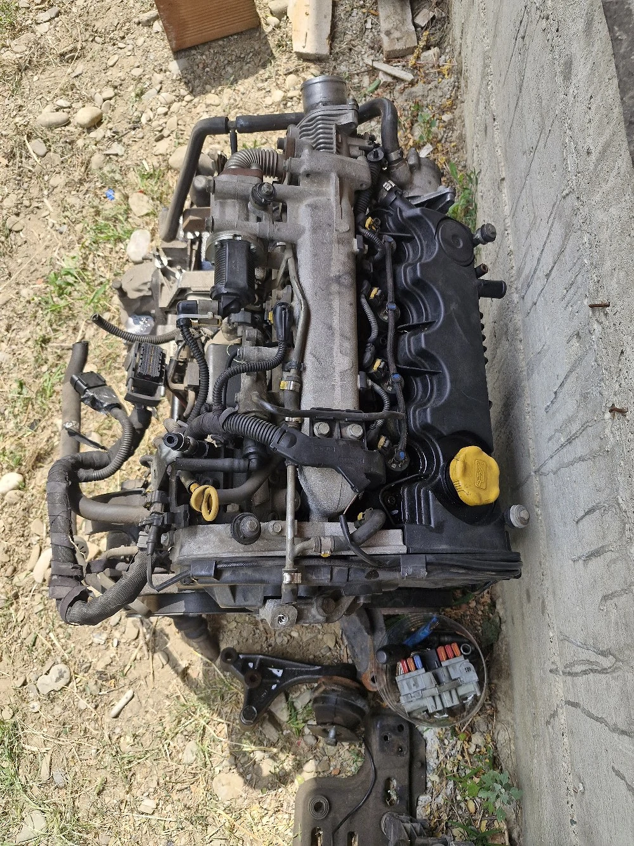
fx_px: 562
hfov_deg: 58.9
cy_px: 423
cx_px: 317
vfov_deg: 73.9
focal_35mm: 23
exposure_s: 1/500
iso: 50
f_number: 1.8
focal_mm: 5.54
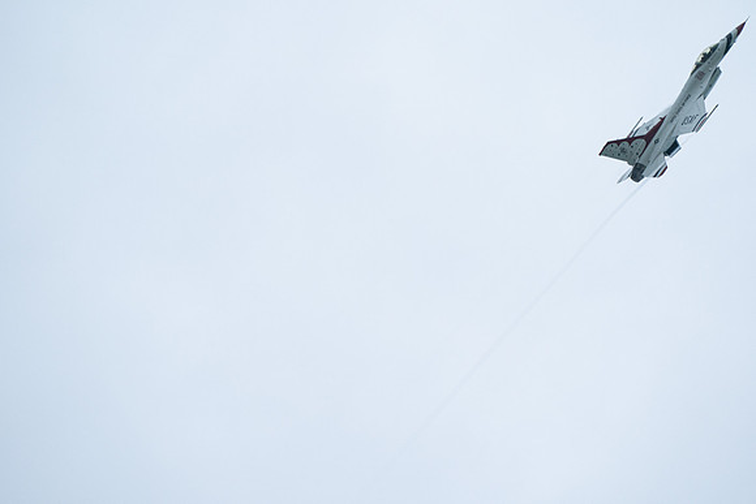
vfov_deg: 3.4
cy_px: 252
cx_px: 378
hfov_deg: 5.2
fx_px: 8402
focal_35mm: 400
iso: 640
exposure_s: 1/1250
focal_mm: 400
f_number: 14
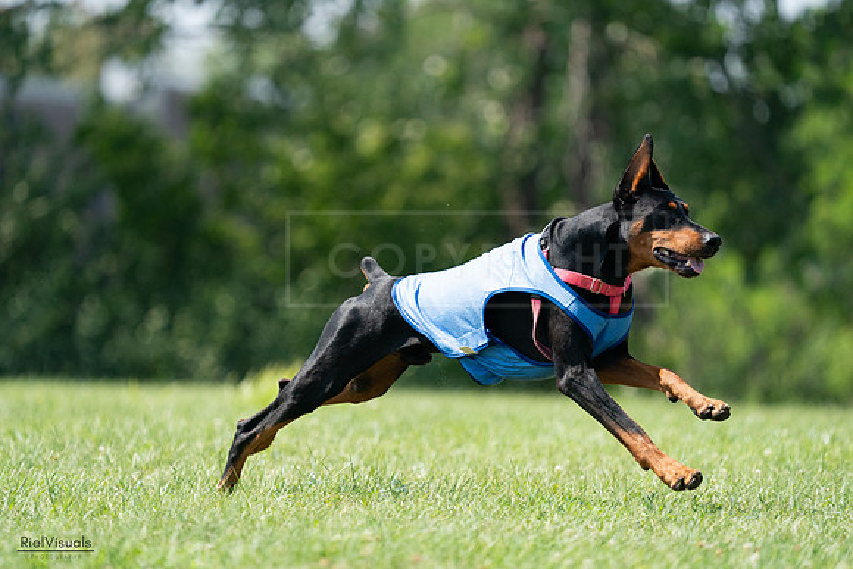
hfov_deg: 4.5
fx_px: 10973
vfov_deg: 3.0
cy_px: 284
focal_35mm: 463
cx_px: 426
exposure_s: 1/4000
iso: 2000
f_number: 6.3
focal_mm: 463
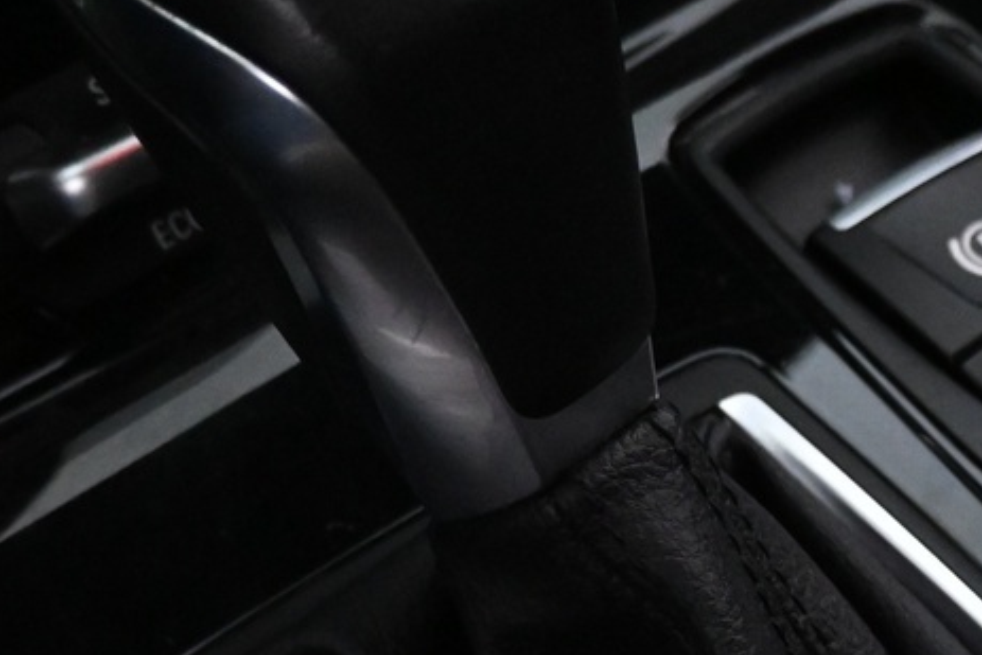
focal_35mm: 108
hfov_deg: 18.5
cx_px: 957
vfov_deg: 12.6
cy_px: 602
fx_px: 2937
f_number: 3.8
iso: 5000
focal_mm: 20.5
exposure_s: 1/30
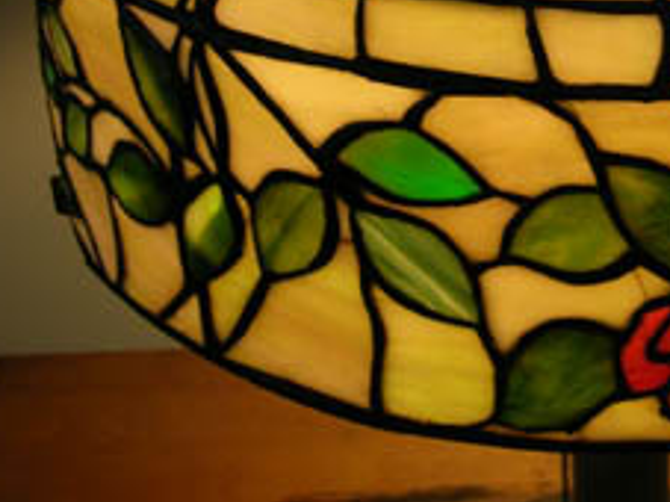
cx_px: 626
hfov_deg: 25.1
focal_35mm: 75
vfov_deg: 19.1
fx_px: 1451
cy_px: 15
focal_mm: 5.7
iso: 50
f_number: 2.9
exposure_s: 1/30.6
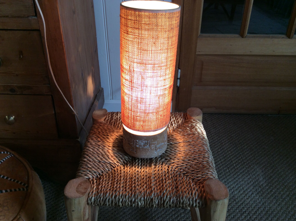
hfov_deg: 56.9
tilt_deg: -32.0
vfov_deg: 44.1
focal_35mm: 32
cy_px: 110
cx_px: 148
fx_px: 273
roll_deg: +1.6
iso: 40
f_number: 2.4
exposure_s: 1/50
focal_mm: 3.3
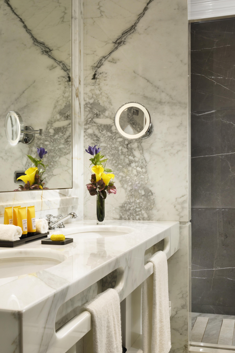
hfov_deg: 30.5
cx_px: 104
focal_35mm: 44
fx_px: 431
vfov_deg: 44.5
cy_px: 179
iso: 200
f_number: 13
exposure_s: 1/250
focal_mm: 29
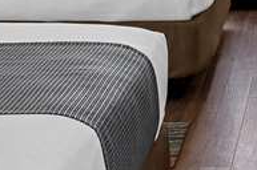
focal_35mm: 109
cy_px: -109
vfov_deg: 11.8
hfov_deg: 18.7
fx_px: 777
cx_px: 172
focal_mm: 14
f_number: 7.1
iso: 100
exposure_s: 3.2
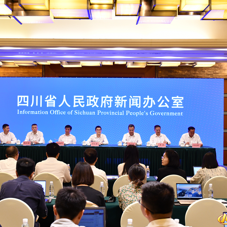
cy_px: 114
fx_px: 386
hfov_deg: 32.8
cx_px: 104
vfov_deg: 32.8
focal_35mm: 52
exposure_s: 1/60
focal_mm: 27
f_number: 4
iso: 800
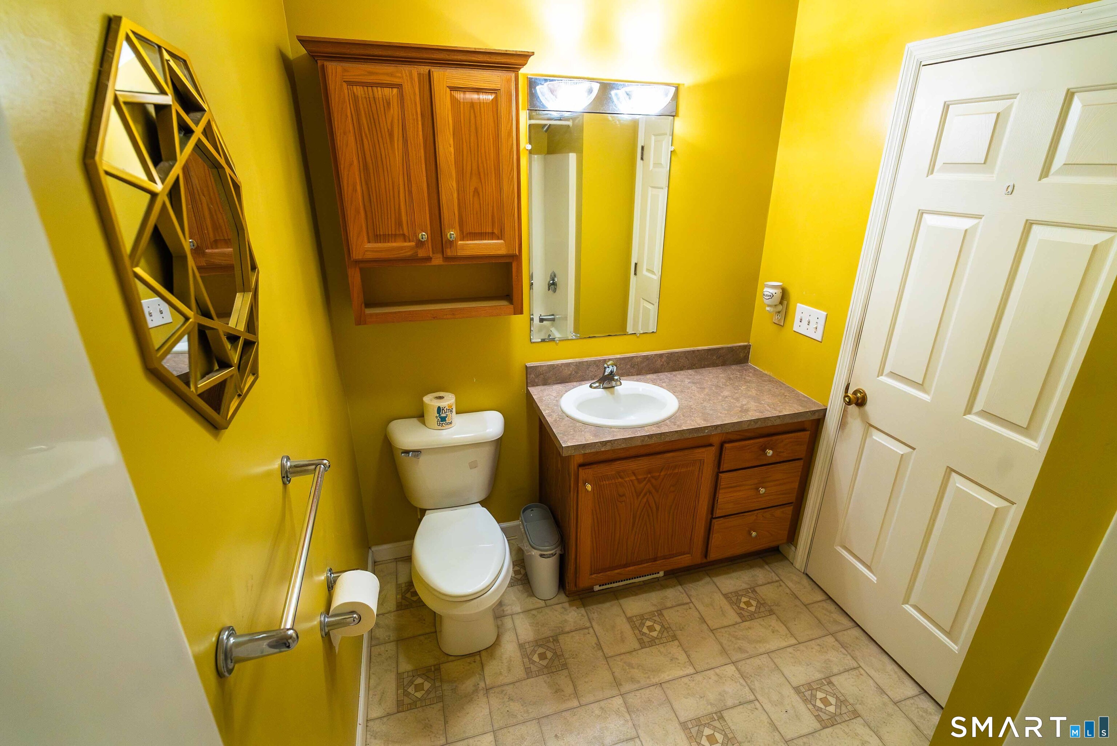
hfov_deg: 96.7
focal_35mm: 16
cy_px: 373
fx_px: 497
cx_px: 558
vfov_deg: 73.8
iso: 4000
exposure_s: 1/250
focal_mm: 16
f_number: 5
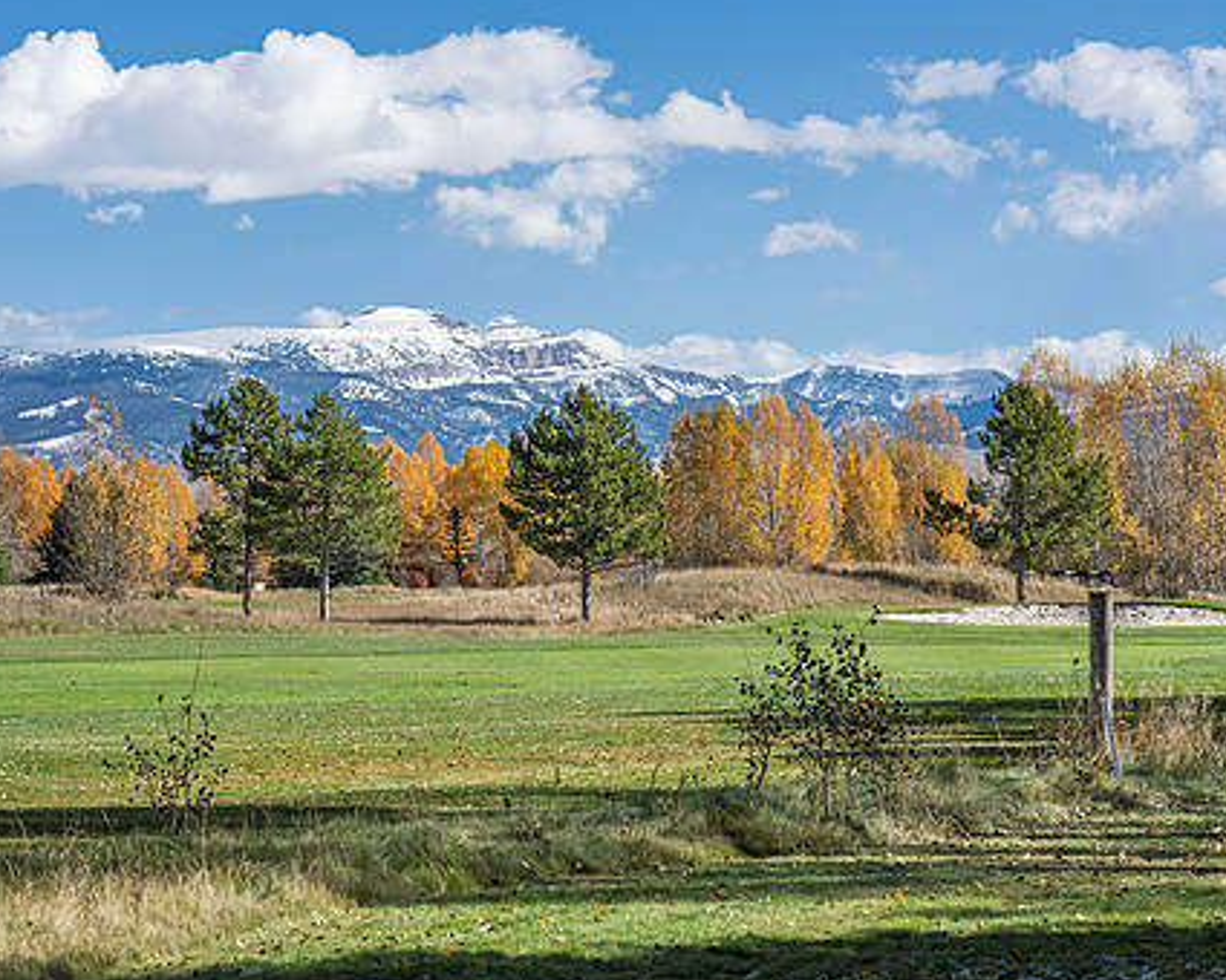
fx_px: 3810
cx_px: 453
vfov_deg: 14.7
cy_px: 538
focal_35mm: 105
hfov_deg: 18.2
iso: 400
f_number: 13
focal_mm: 82
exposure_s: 1/800
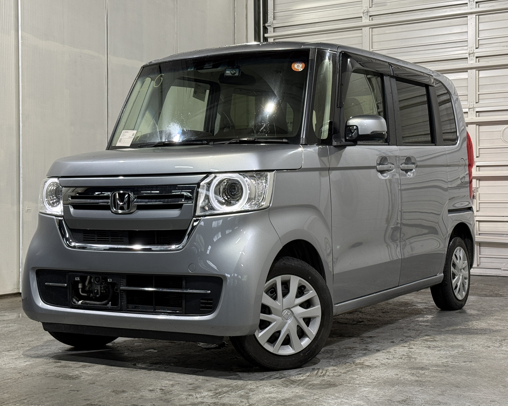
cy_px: 192
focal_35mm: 59
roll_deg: +0.3
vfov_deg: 25.8
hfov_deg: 32.0
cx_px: 259
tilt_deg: +0.2
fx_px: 887
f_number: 1.78
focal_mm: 6.76
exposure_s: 1/60
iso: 125
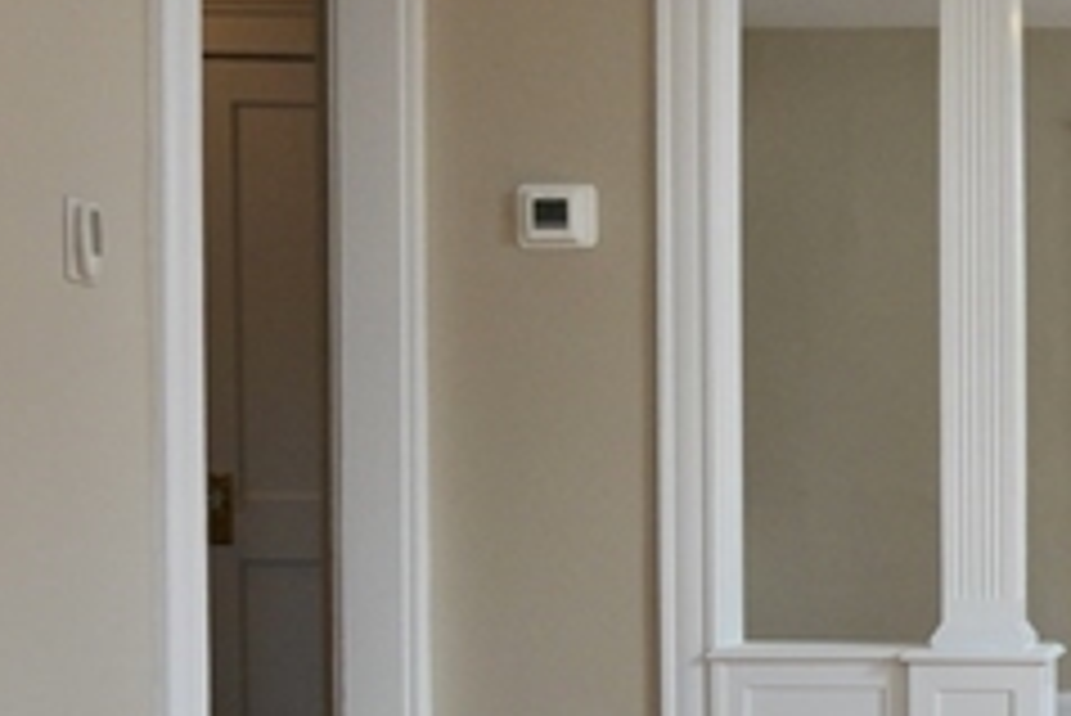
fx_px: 2205
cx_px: 1395
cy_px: 603
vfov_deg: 18.2
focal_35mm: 74
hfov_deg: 24.0
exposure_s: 1/100
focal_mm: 11.5
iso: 200
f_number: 5
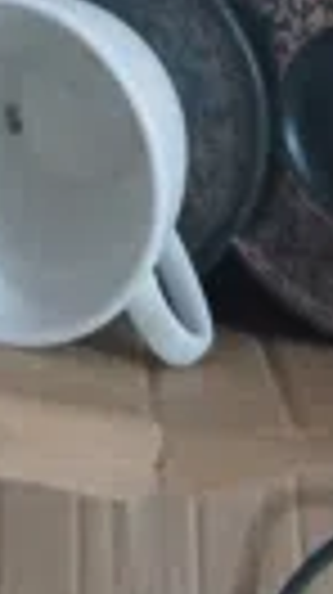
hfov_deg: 14.0
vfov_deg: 22.9
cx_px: 86
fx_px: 1353
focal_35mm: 86
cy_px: -99
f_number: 1.8
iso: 640
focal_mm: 3.98
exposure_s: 1/20
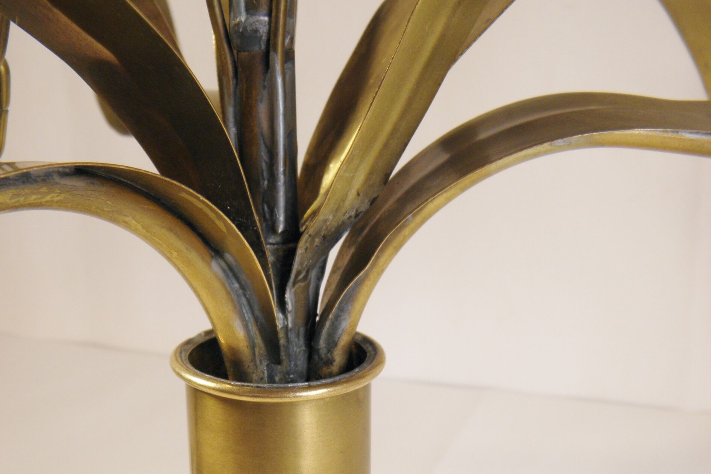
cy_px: 459
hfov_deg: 32.4
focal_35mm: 62
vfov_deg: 21.3
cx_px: 352
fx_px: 1224
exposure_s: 1/40
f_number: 3.9
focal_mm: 7.9
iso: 100
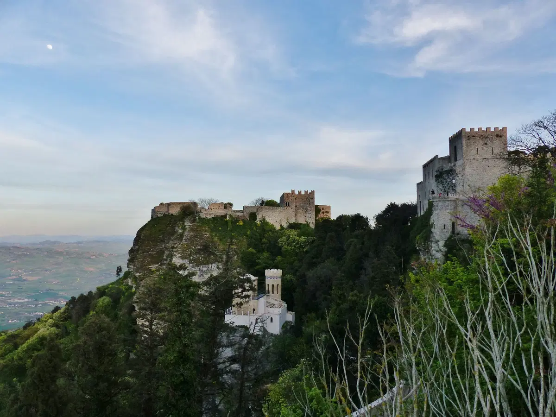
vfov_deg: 54.9
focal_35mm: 25
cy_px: 208
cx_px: 278
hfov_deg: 69.4
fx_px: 402
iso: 160
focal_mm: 4.5
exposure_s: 1/160
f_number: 4
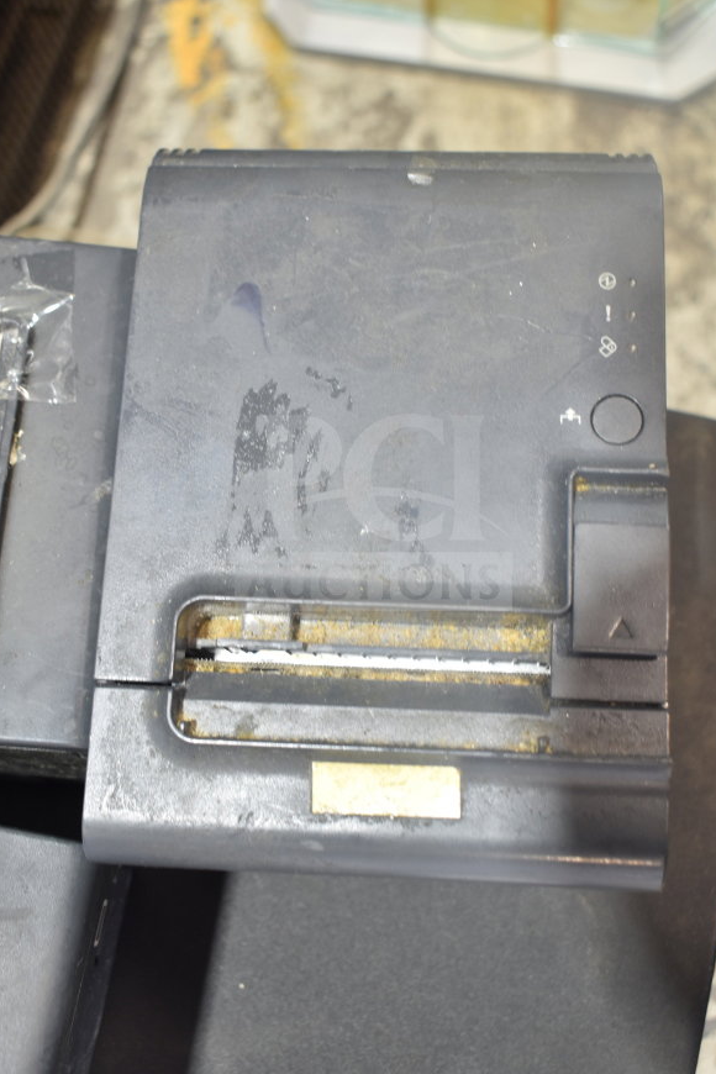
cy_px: 513
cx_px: 373
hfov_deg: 32.6
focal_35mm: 41
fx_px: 1223
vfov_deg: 47.4
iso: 400
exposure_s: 1/40
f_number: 4
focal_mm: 26
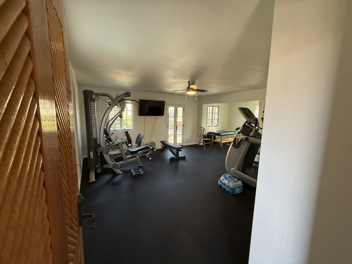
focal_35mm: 14
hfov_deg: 102.1
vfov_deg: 85.7
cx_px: 176
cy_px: 132
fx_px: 142
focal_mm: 2.22
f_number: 2.2
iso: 400
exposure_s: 1/120
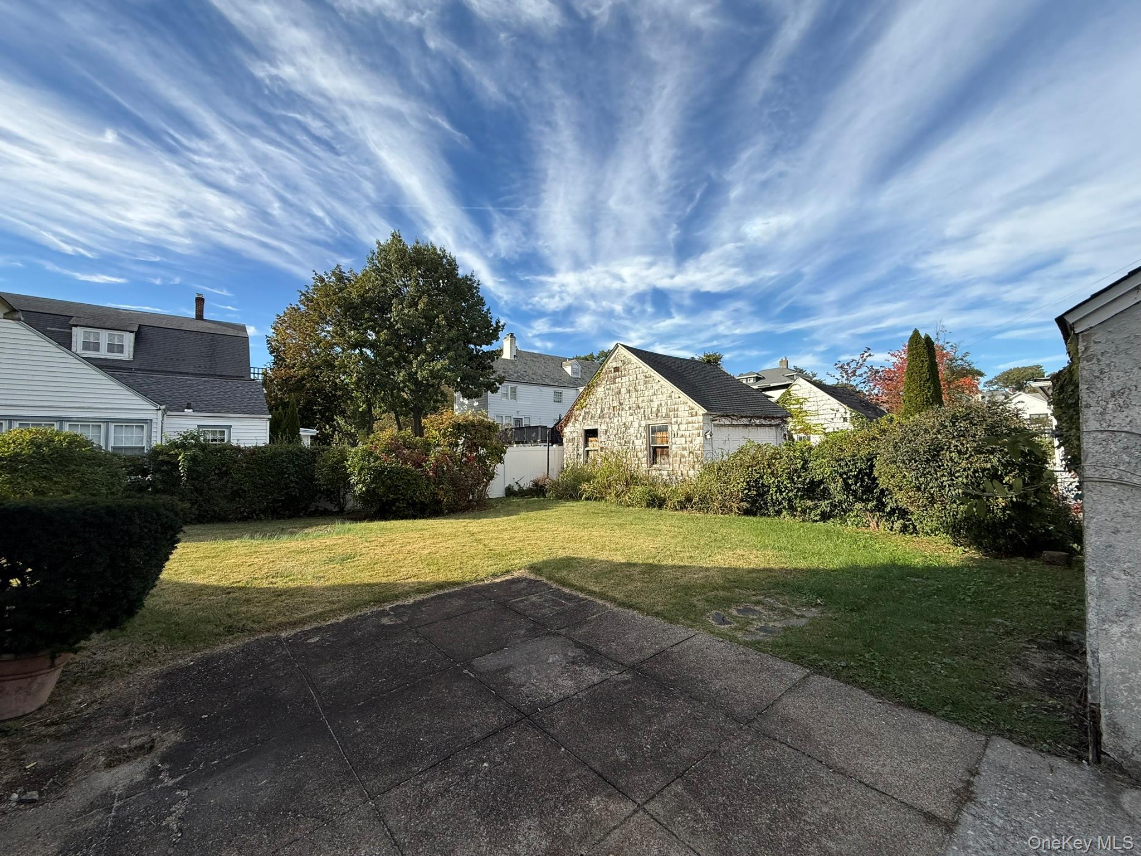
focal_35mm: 14
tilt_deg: +2.1
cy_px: 428
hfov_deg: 102.1
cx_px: 570
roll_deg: +4.3
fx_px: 461
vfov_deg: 85.7
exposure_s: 1/1211
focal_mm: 2.22
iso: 50
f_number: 2.2
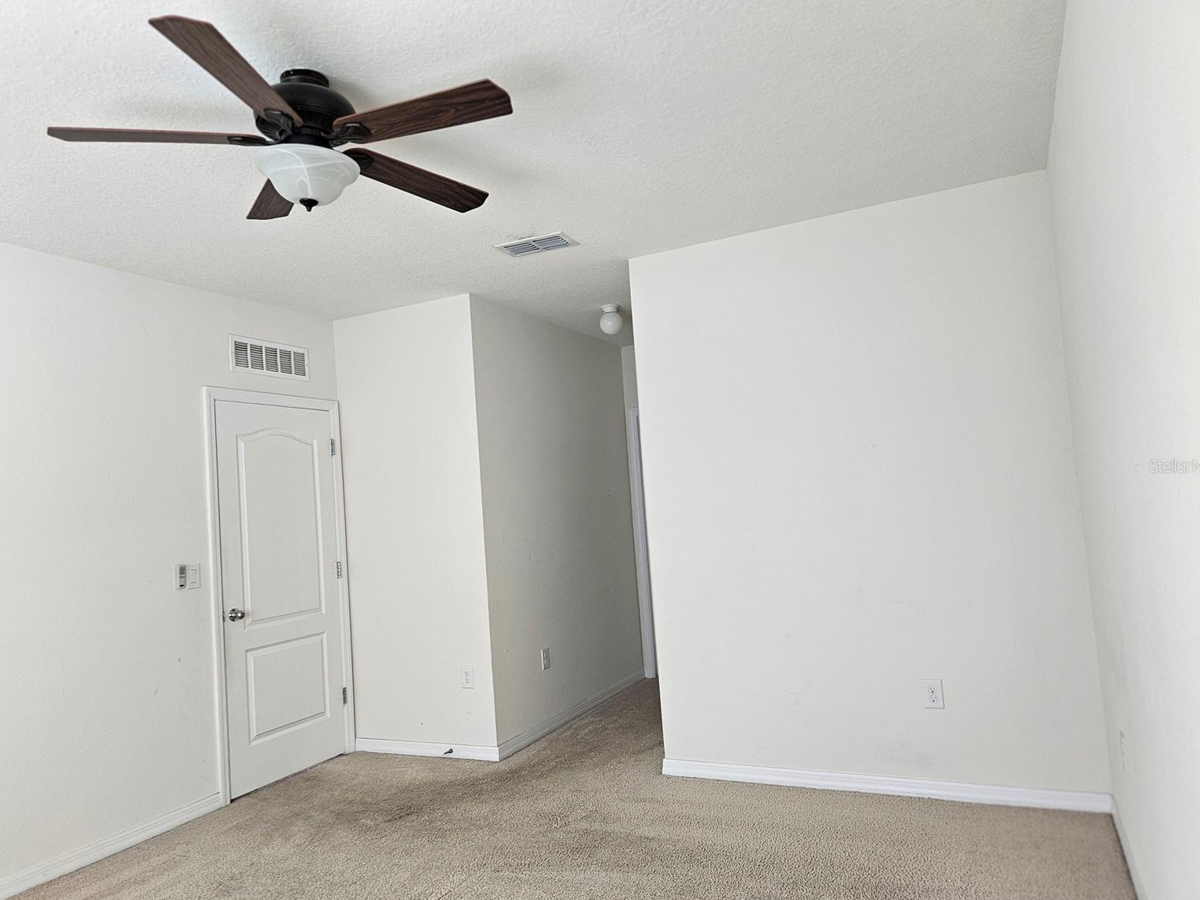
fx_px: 832
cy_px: 466
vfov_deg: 56.8
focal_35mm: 24
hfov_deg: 71.6
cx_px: 597
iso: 100
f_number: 1.8
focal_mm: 5.4
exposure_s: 1/120
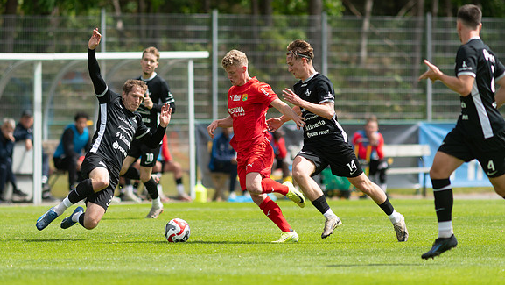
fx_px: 6590
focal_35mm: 492
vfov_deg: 2.5
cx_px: 253
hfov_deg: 4.4
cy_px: 150
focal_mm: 300
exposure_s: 1/2500
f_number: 3.2
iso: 110
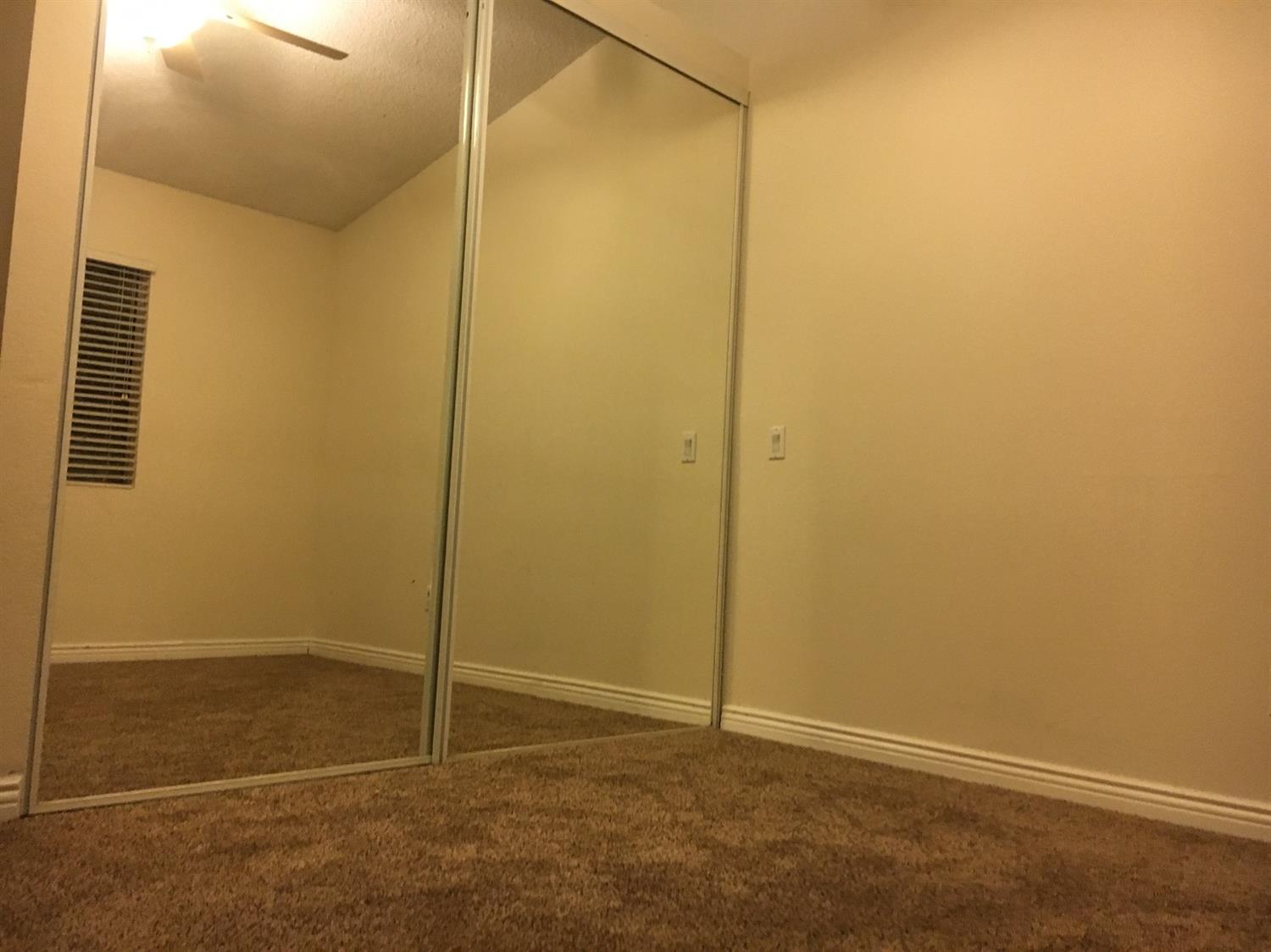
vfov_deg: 48.2
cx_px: 636
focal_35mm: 29
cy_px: 476
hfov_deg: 61.7
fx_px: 1064
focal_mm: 4.15
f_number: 2.2
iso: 200
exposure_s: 1/15
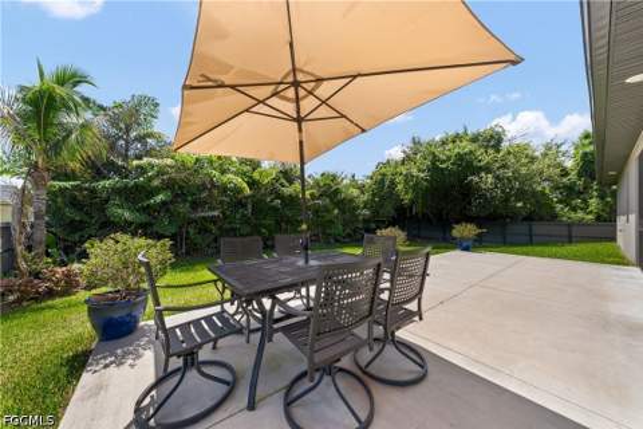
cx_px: 322
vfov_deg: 90.0
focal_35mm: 12
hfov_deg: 112.6
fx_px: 214
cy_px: 214
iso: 200
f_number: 9
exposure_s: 1/80
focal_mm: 12
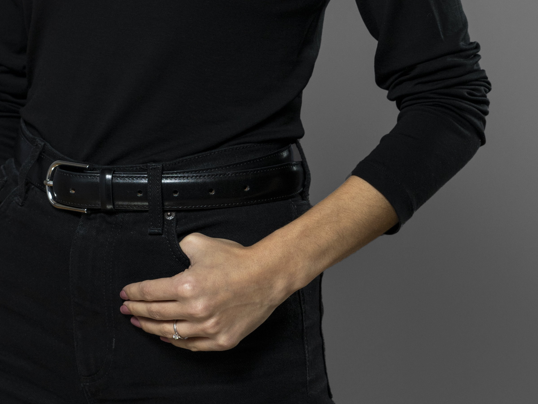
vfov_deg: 8.9
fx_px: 2565
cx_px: 72
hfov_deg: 11.9
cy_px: -13
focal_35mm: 165
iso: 200
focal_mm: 50
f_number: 4
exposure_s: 1/200
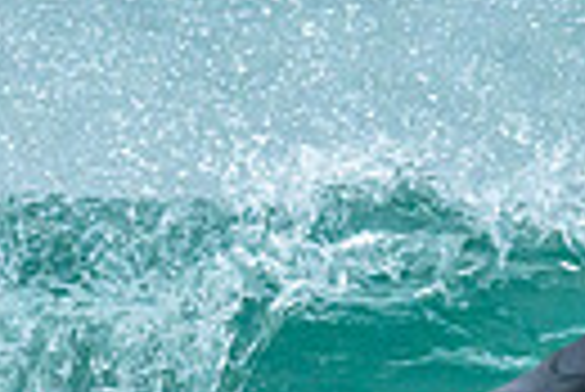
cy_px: 637
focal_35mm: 4779
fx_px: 77745
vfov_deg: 0.3
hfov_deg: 0.4
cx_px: 1331
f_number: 6.3
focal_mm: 800
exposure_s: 1/2500
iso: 2500
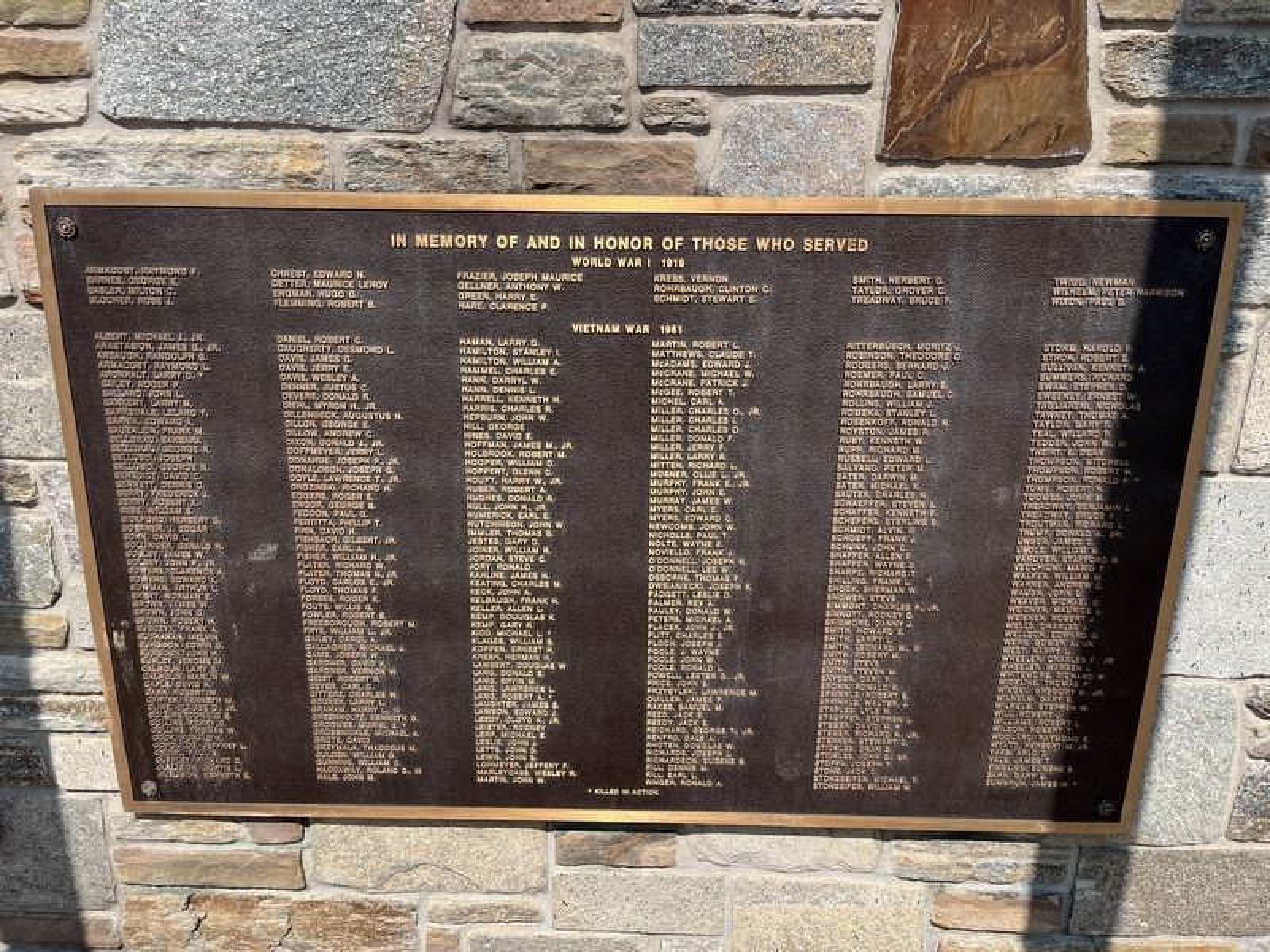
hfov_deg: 67.3
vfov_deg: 53.1
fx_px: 954
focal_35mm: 26
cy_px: 476
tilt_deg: -15.9
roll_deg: -0.7
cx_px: 635
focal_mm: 5.1
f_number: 1.6
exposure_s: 1/3135
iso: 50
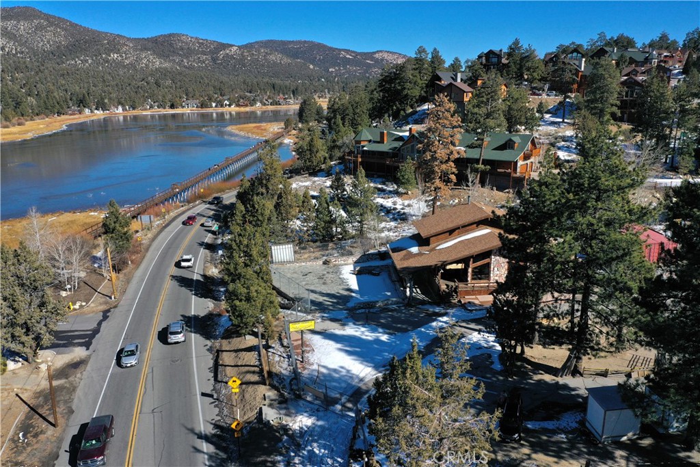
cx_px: 350
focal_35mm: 28
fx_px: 544
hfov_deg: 65.5
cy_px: 234
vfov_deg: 46.4
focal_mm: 10.26
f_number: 6.3
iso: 100
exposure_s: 1/800
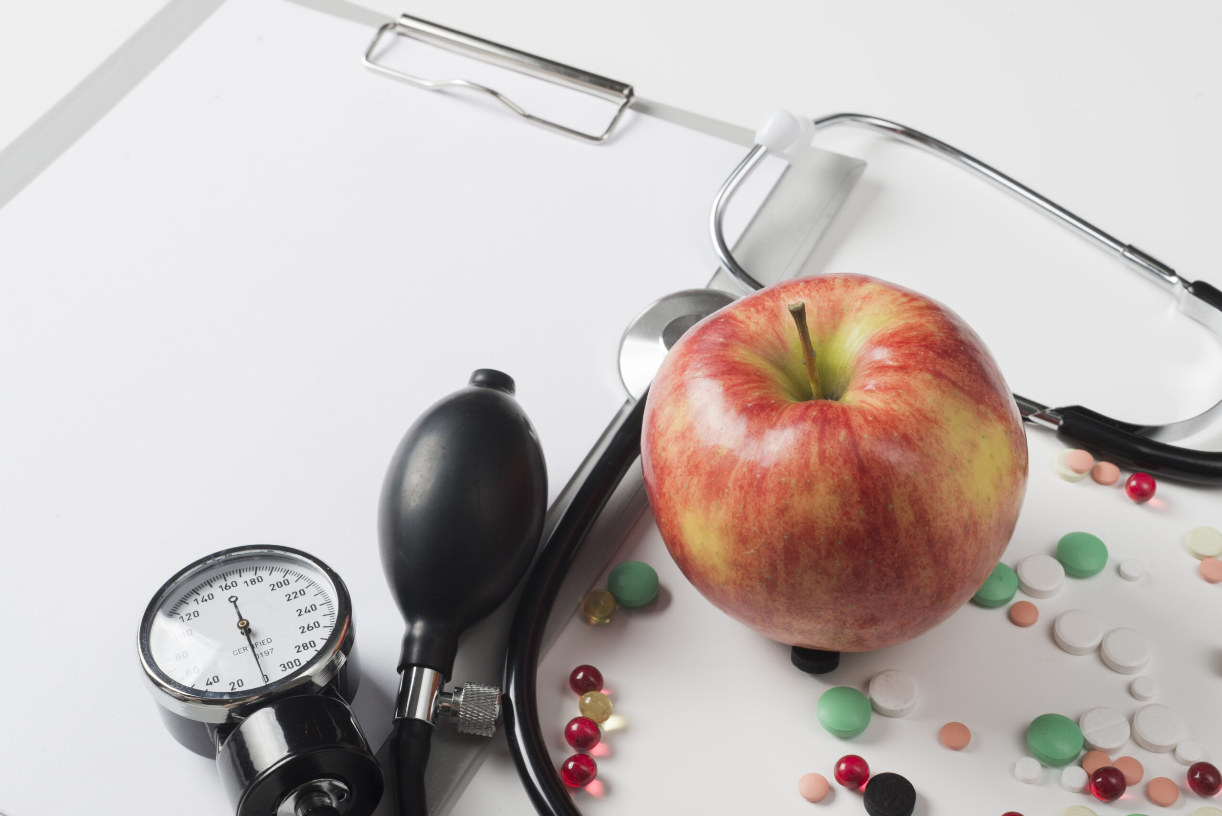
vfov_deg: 27.0
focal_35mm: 50
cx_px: 611
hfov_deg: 39.6
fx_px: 1698
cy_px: 408
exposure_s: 1/160
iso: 250
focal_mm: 50
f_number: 16
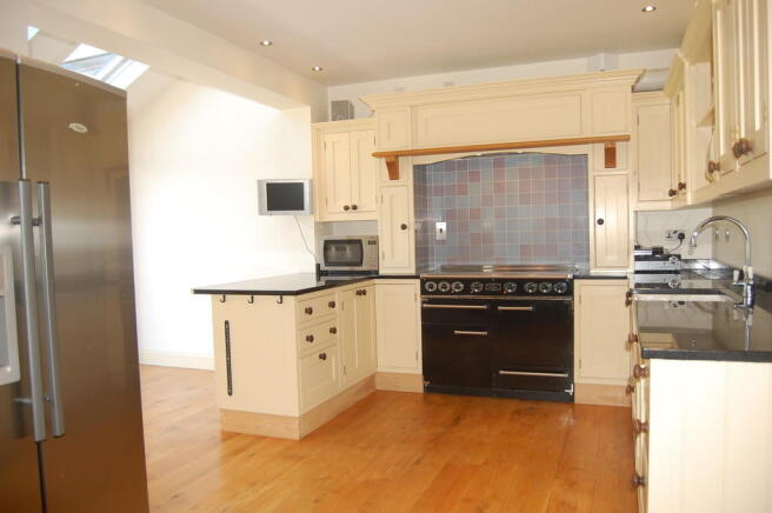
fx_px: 578
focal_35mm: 27
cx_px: 386
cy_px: 256
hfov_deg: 67.4
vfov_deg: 47.8
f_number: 3.5
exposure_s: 1/60
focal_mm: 18
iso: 200
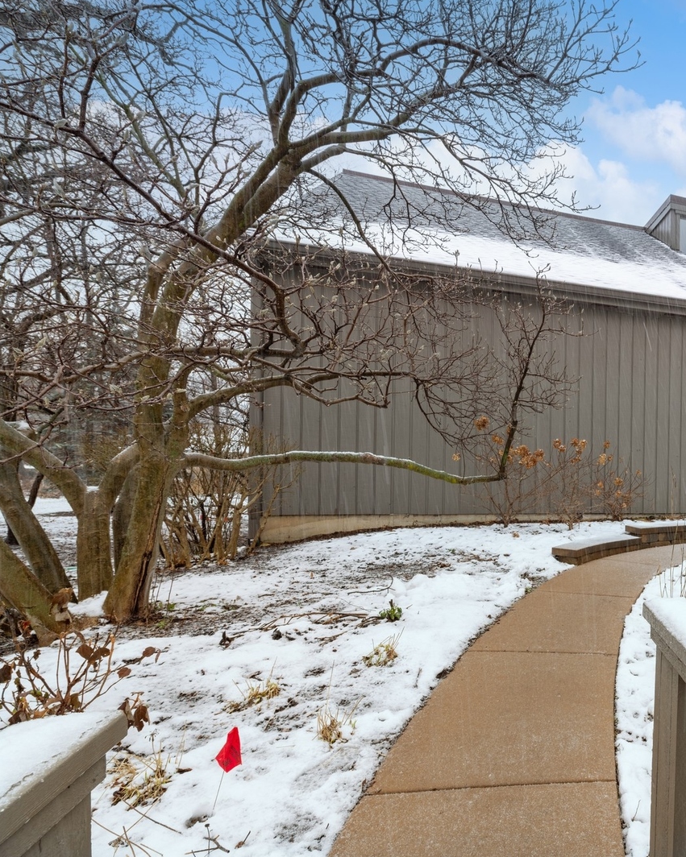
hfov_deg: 56.5
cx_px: 643
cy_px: 428
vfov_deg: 80.4
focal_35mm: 20
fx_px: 508
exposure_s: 1/15
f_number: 9.5
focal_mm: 14
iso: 200
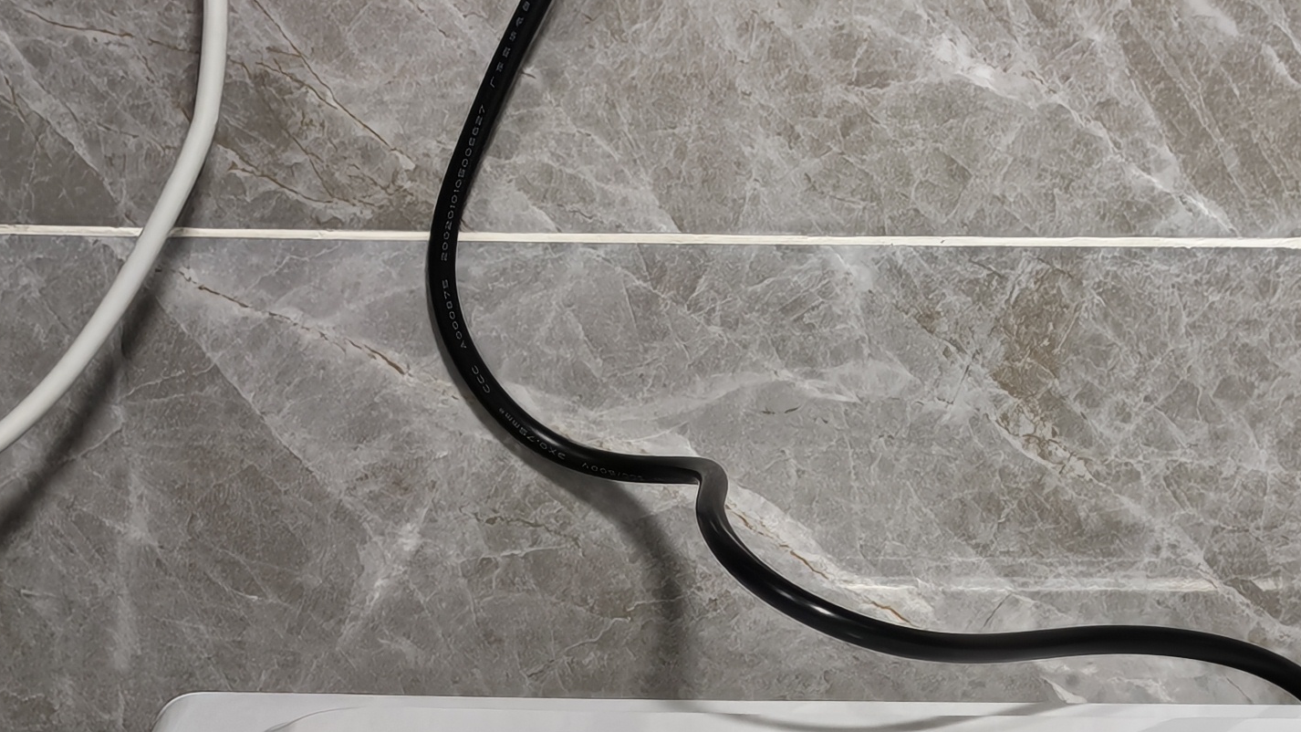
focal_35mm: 144
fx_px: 4967
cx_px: 775
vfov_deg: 8.3
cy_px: 843
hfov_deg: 14.9
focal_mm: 6.55
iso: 400
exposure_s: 1/33
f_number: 1.6
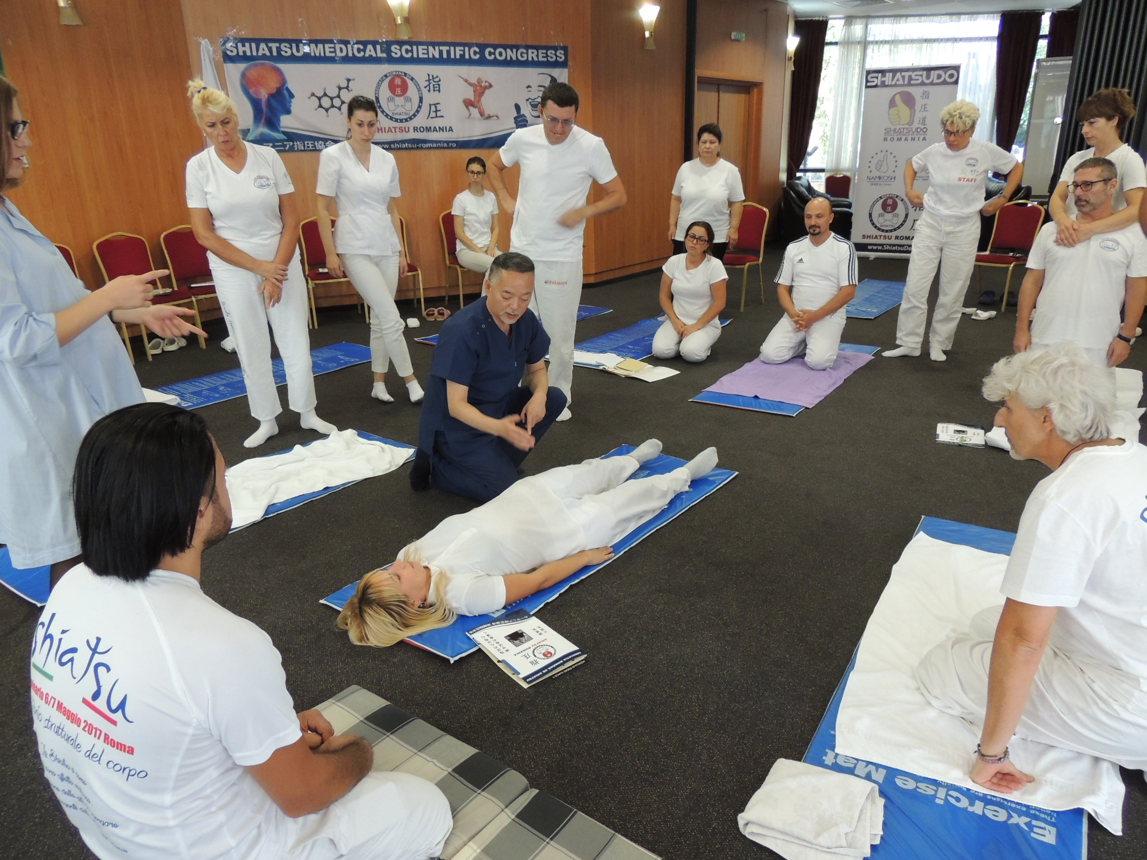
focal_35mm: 24
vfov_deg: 56.8
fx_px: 795
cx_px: 574
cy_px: 430
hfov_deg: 71.6
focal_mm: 4.3
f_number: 3
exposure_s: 1/30
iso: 360
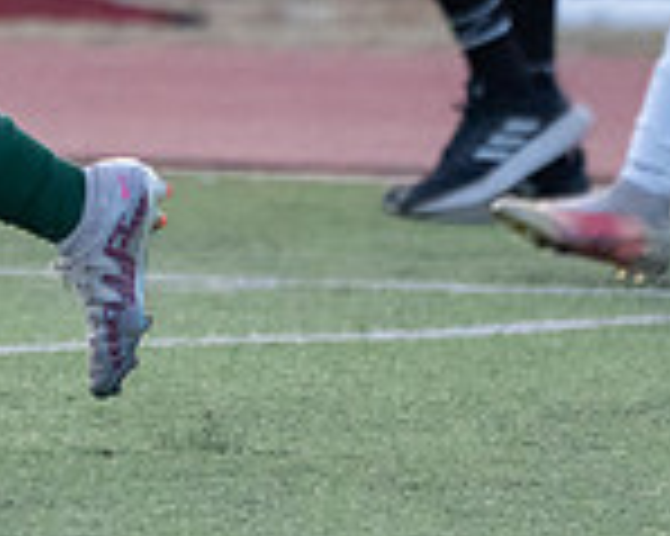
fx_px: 41753
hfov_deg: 0.9
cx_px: -288
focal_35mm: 2107
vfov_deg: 0.7
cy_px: -227
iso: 4000
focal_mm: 400
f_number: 5.6
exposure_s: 1/1000
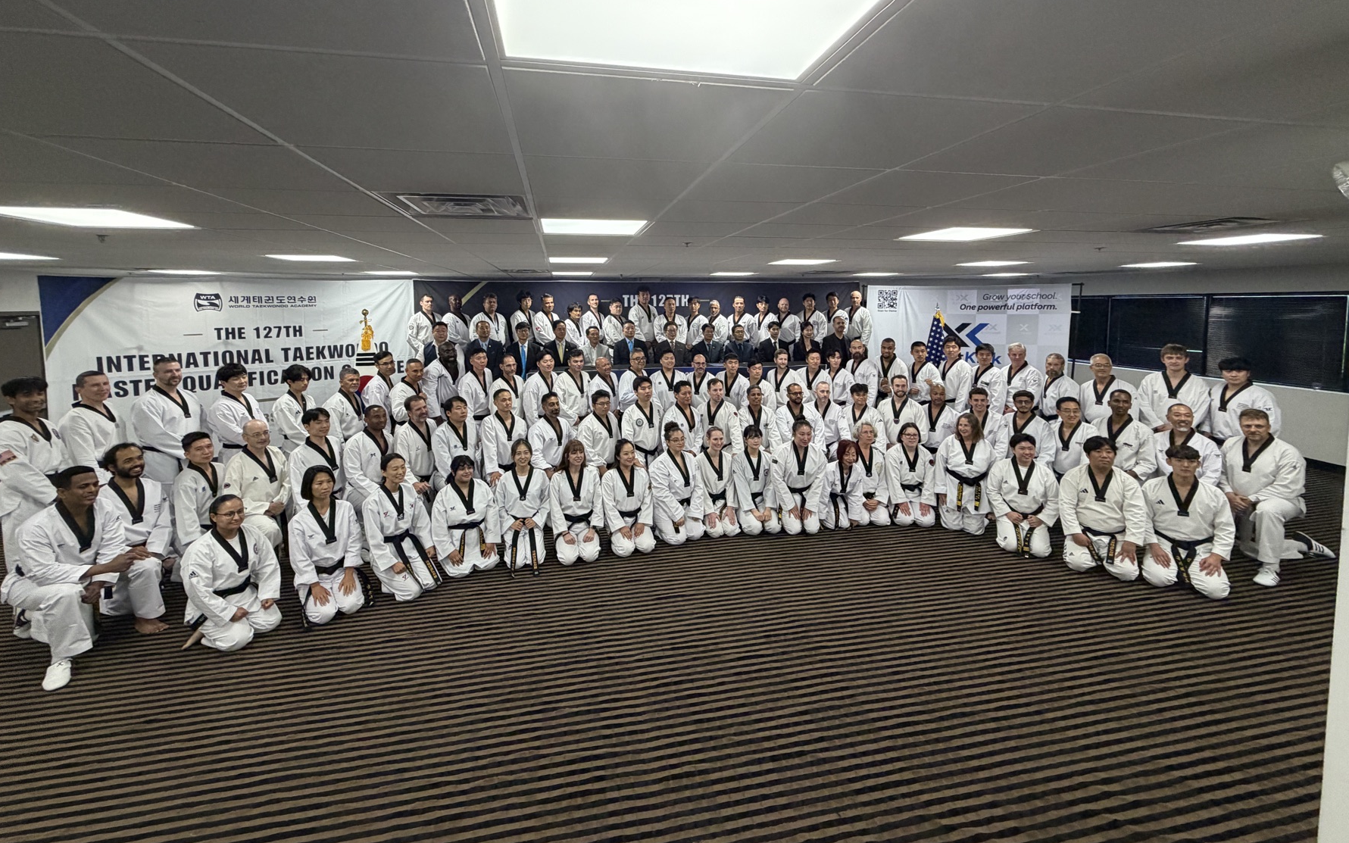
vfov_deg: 74.0
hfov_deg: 101.5
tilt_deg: -3.6
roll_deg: +0.7
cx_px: 672
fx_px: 551
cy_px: 339
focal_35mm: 15
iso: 250
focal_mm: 2.22
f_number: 2.2
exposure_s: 1/120
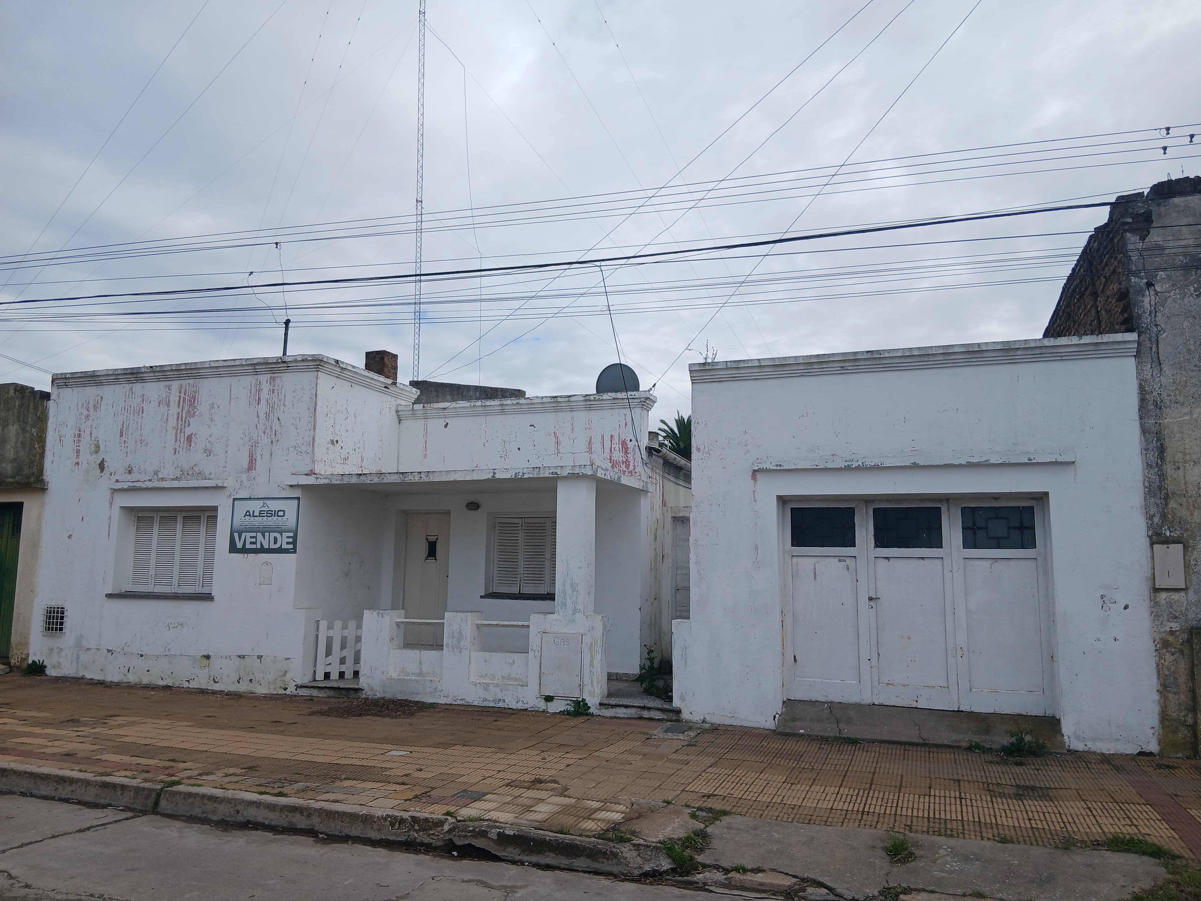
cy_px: 450
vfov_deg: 53.1
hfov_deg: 67.3
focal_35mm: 26
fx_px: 902
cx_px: 600
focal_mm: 3.98
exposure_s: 1/514
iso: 20
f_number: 1.8
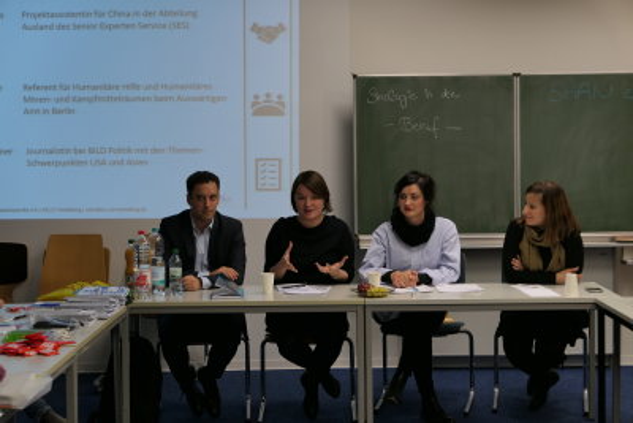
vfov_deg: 19.5
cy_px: 212
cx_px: 316
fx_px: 1231
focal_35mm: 70
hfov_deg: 28.8
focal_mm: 25.6
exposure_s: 1/125
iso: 320
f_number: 2.8
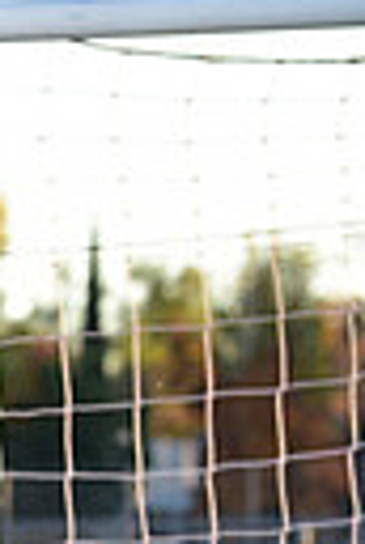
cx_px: -405
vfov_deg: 4.1
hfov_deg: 2.8
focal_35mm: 497
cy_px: 752
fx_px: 7517
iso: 200
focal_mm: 110
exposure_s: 1/250
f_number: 5
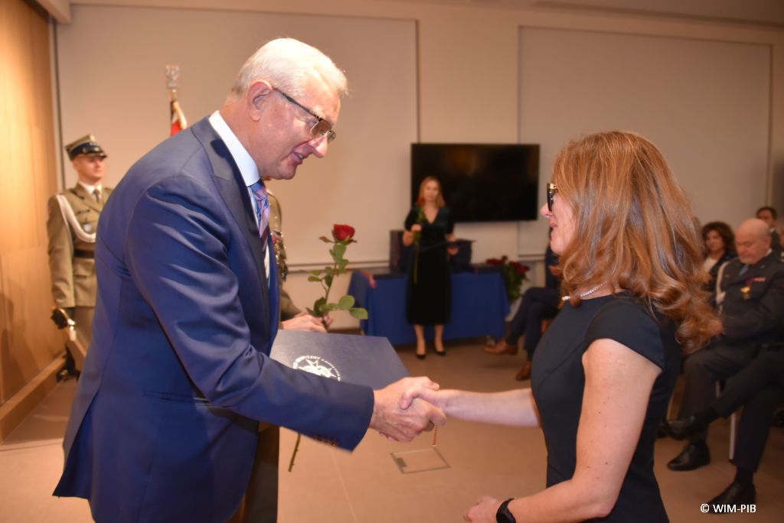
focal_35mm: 28
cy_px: 262
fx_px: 610
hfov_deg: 65.4
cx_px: 392
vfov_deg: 46.5
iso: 2500
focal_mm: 28
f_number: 3.5
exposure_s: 1/60
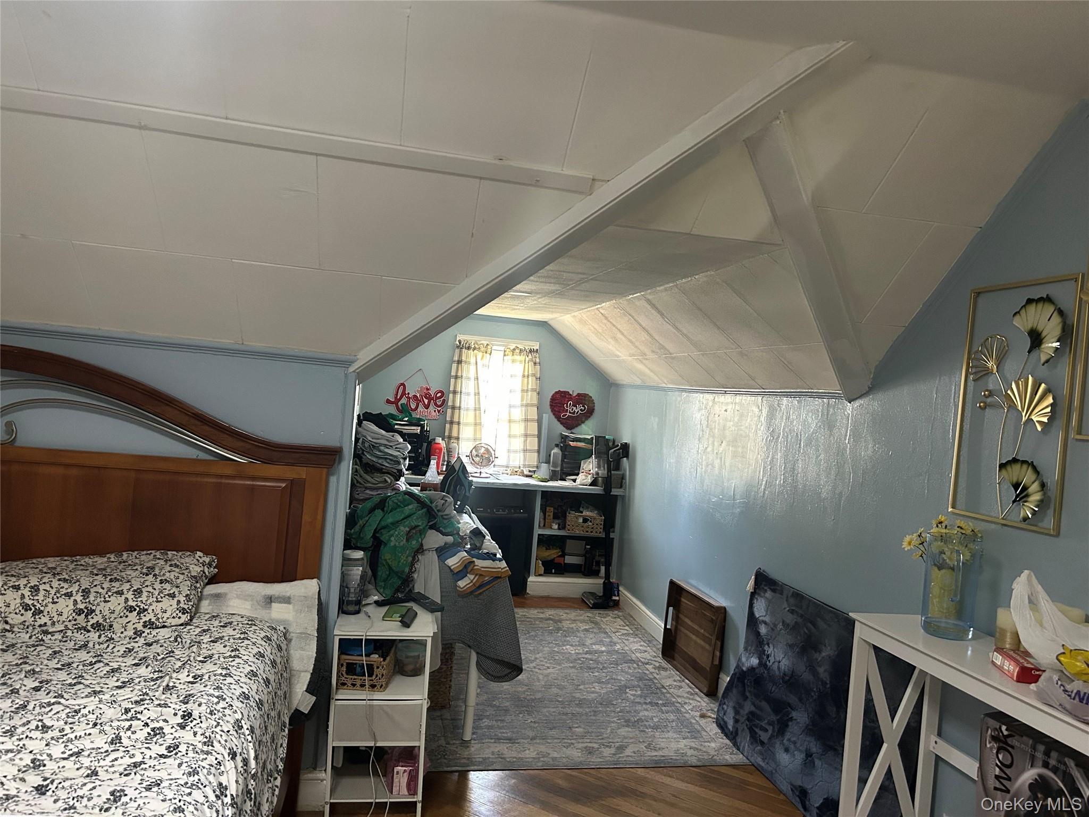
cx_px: 544
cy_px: 408
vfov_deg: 53.1
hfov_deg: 67.3
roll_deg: -4.4
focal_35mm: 26
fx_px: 818
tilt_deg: -1.6
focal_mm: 5.7
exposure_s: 1/40
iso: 400
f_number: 1.5
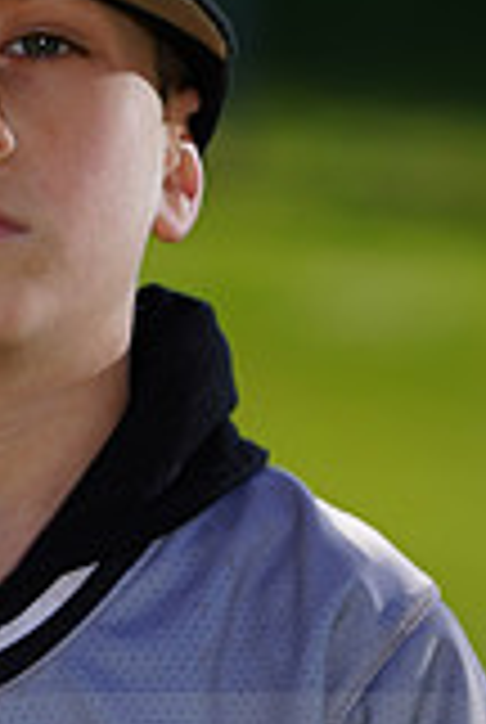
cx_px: 25
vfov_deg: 2.2
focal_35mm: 921
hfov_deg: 1.5
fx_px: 18569
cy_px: 755
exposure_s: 1/250
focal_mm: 256
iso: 100
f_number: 8
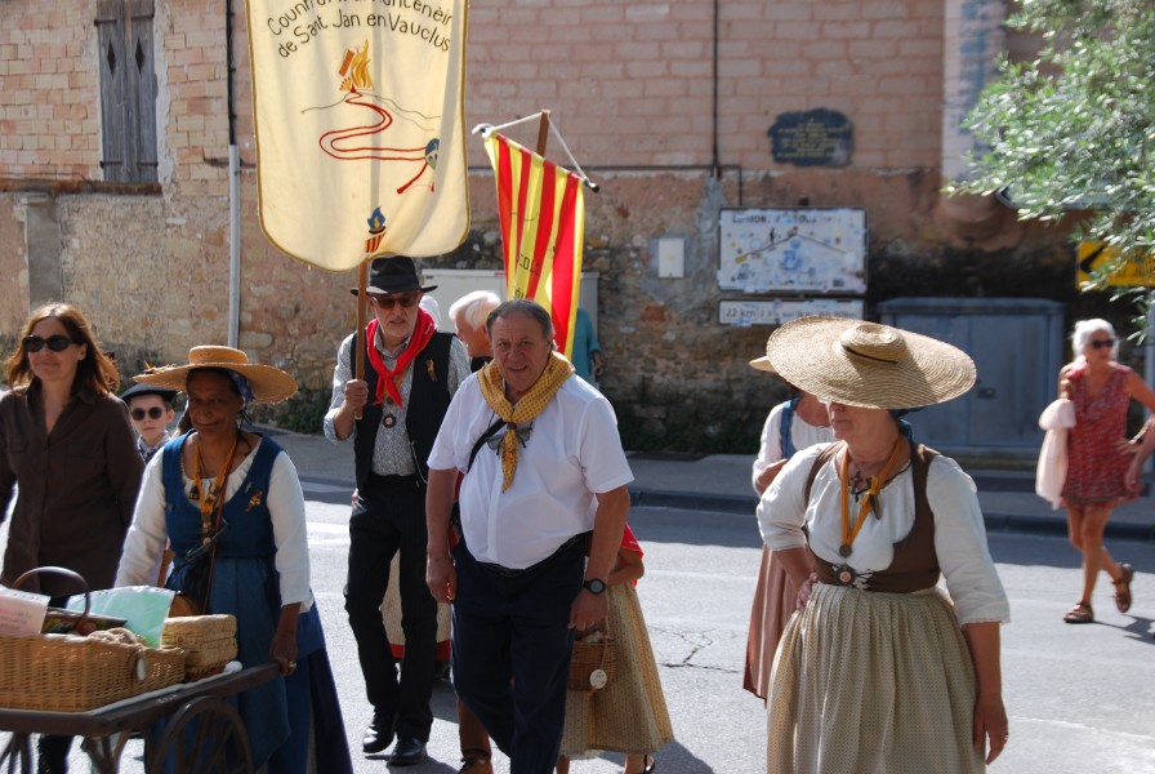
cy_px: 387
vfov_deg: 16.6
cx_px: 578
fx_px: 2650
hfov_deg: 24.6
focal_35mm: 82
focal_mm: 55
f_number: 7.1
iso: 100
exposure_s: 1/200
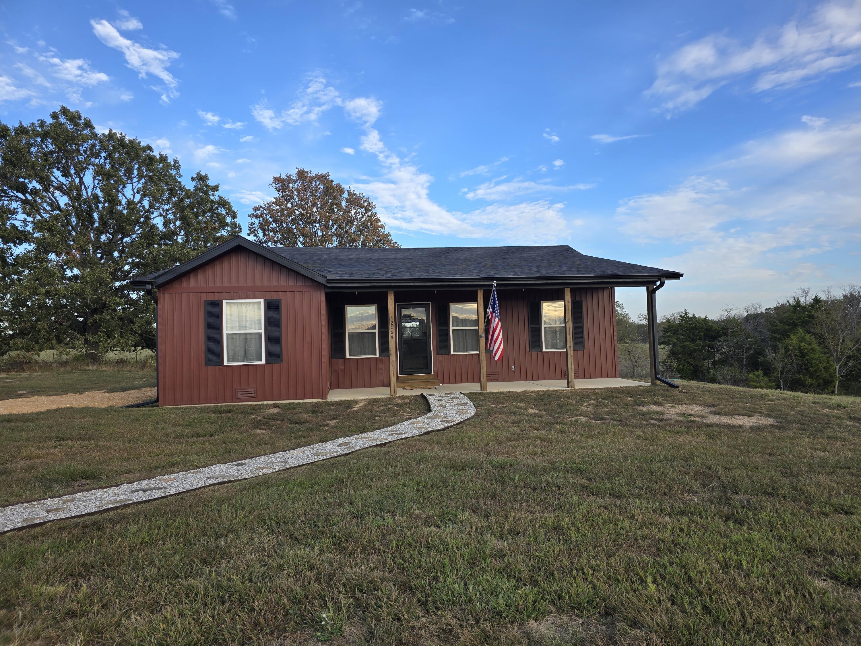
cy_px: 323
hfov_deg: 73.9
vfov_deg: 58.9
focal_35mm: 23
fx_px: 572
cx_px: 430
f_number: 1.7
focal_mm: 6.3
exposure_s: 1/272
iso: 12
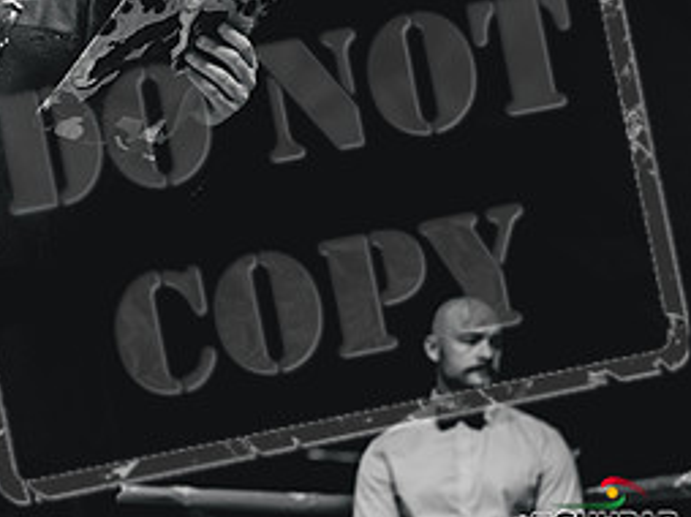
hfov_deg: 12.6
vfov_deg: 9.6
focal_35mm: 154
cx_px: -90
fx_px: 3071
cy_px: 45
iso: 4000
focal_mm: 70
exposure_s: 1/500
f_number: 2.8
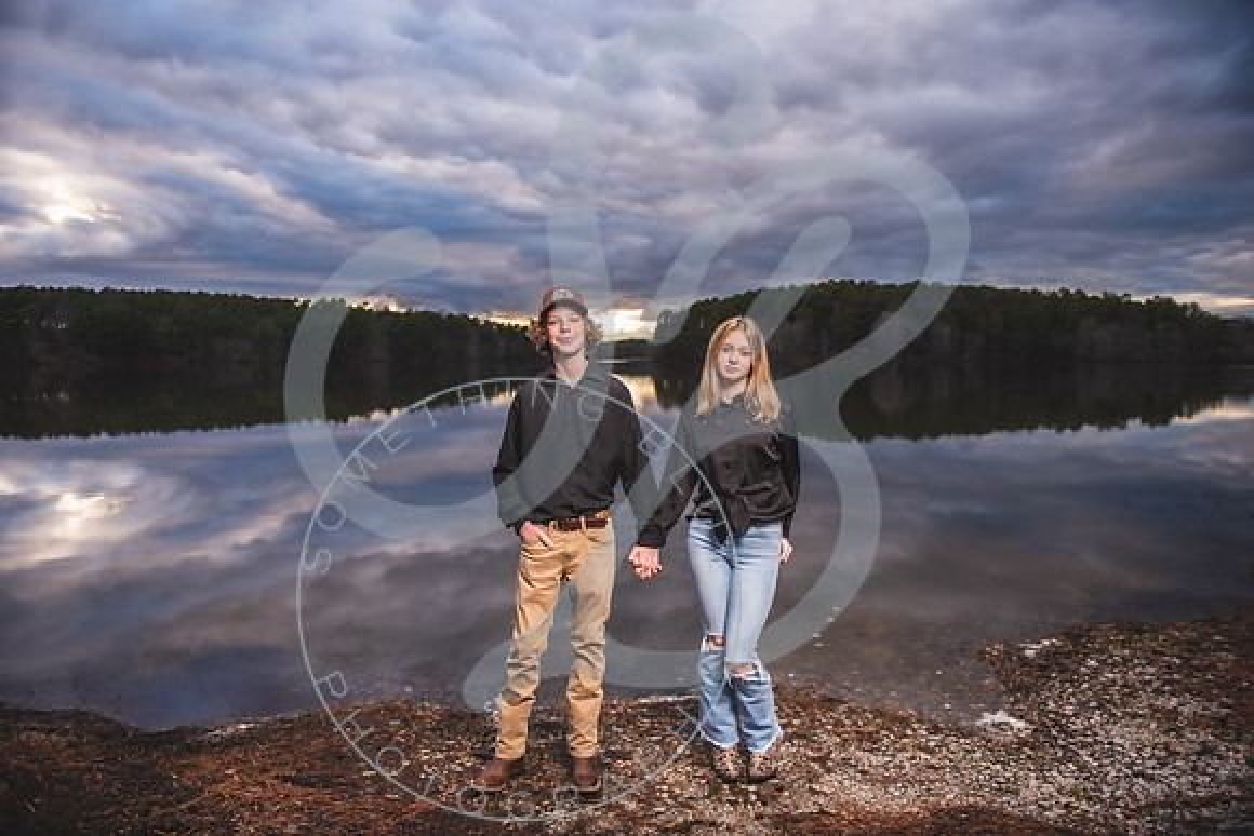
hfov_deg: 73.5
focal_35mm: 24
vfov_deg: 53.0
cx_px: 625
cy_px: 418
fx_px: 840
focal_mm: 24
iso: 100
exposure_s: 1/250
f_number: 2.8
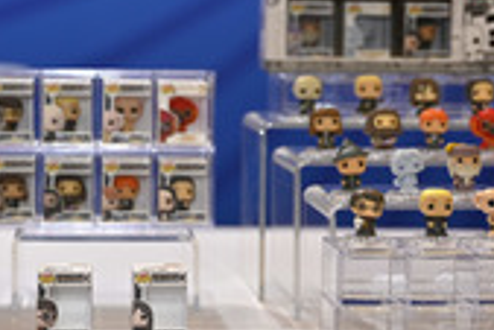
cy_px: 23
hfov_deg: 18.1
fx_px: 1538
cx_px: 110
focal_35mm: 112
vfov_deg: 12.2
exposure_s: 1/100
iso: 160
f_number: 2.8
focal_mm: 42
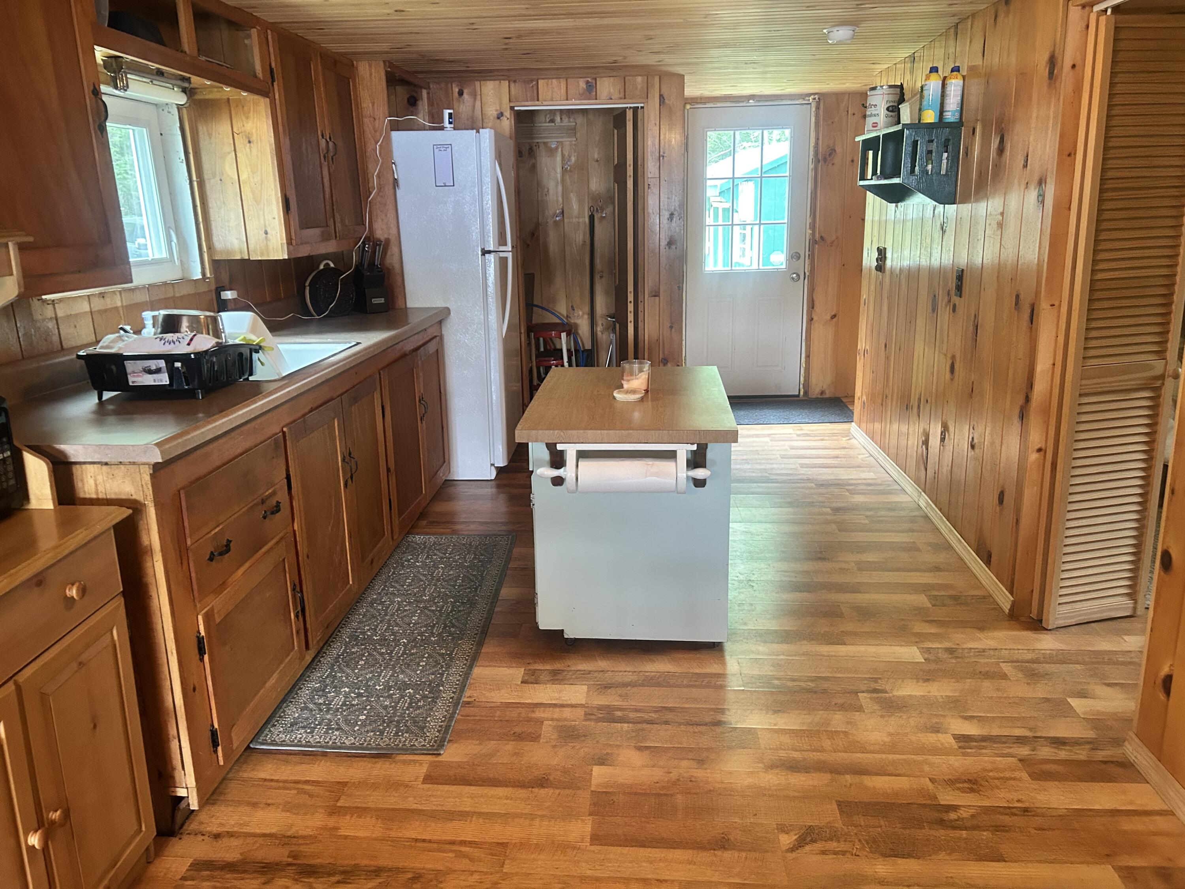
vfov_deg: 53.1
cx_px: 592
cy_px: 444
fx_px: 890
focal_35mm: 26
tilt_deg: -15.6
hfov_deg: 67.3
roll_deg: +1.5
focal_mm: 5.7
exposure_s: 1/60
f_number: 1.5
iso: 320
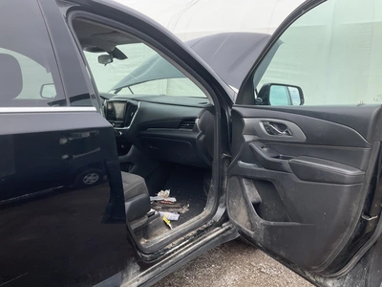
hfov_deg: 61.7
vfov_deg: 48.2
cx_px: 191
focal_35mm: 29
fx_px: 320
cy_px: 144
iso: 25
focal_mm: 3
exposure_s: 1/593
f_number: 1.8
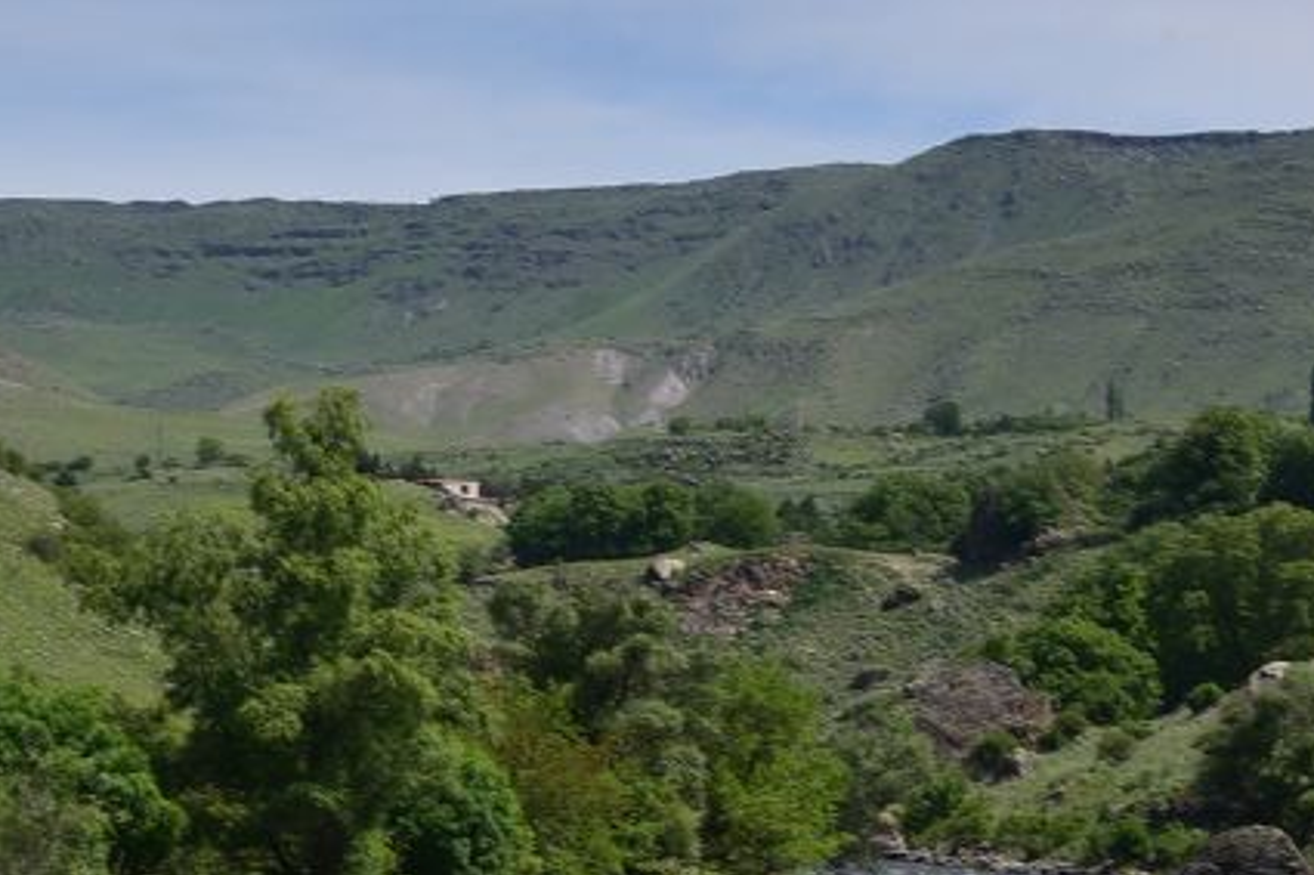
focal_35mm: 153
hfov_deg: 13.4
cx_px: 498
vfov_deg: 8.9
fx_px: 5582
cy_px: 787
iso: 100
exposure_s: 1/125
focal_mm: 50
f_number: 14
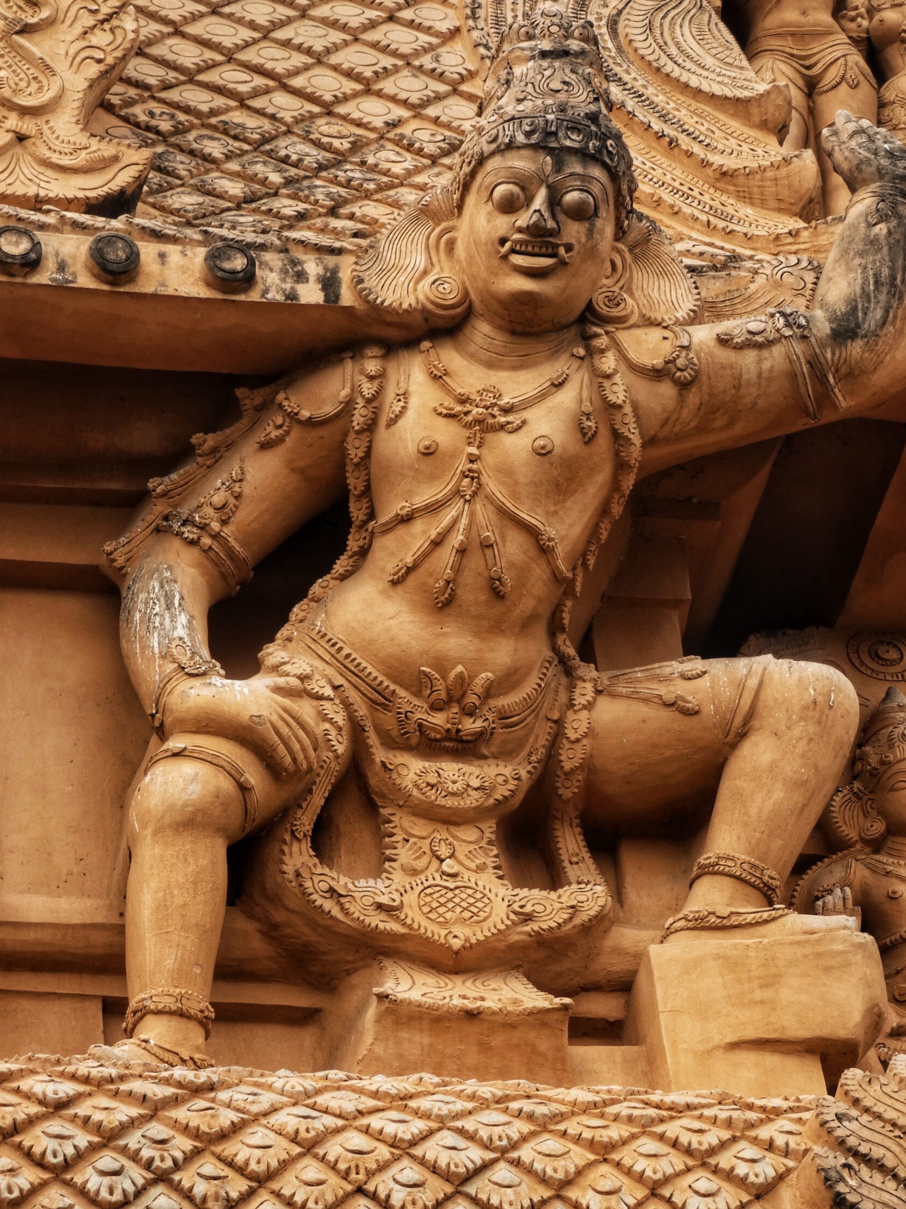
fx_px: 7574
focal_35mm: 217
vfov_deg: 9.1
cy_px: 614
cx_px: 492
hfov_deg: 6.8
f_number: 5.5
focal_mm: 33.9
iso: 80
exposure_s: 1/125
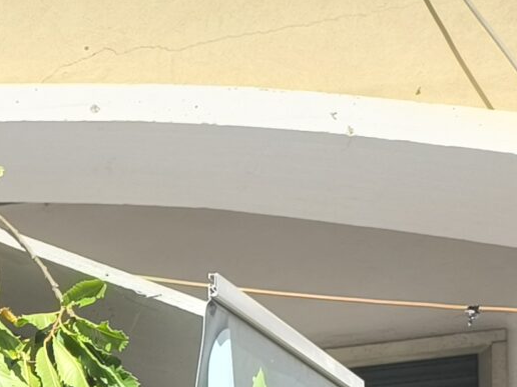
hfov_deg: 13.9
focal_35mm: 114
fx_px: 1703
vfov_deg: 11.4
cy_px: 843
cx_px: -597
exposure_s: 1/698
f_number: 1.65
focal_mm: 6.14
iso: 50
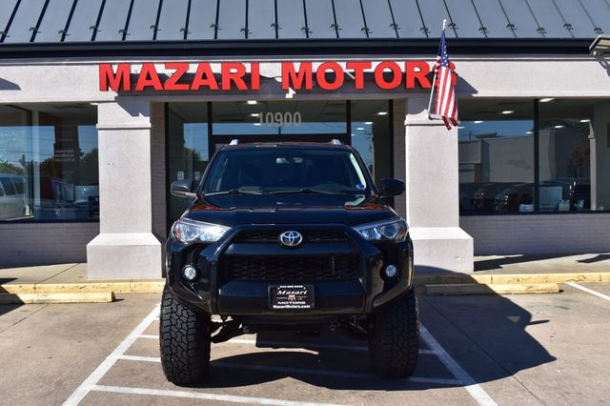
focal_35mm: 40
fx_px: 686
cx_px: 305
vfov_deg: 33.0
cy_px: 203
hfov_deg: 47.9
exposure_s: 1/500
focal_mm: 27
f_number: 11
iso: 400
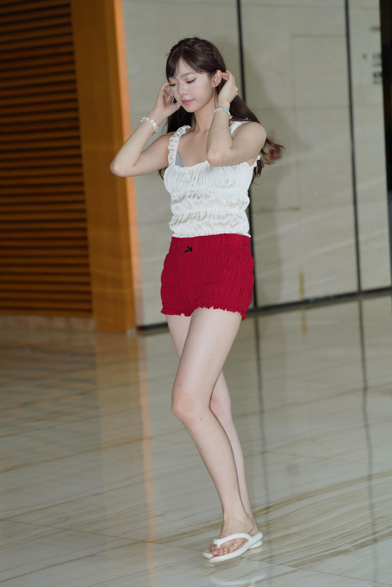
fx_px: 1633
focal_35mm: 100
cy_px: 294
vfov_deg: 20.4
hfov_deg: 13.7
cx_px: 196
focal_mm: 100
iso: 320
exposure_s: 1/200
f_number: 4
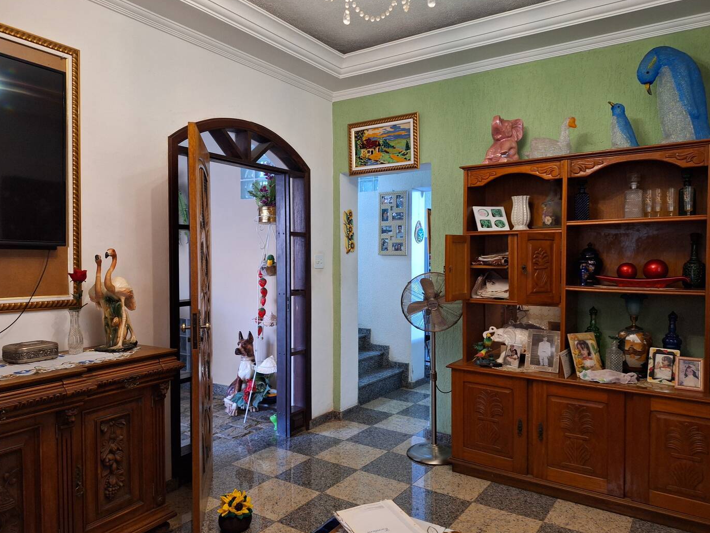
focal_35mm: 24
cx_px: 364
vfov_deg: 56.8
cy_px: 272
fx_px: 492
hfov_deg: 71.6
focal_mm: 5.54
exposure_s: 1/20
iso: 400
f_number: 1.8
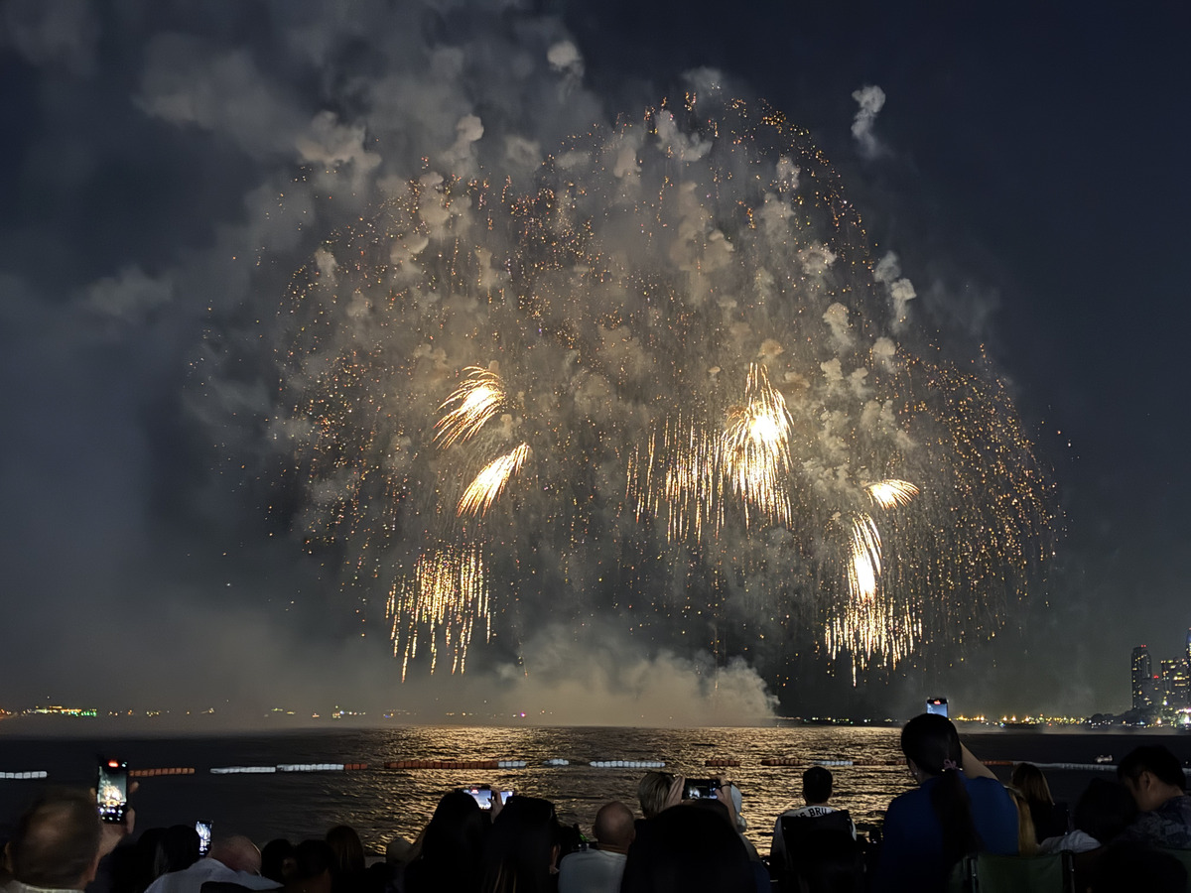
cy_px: 446
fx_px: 1789
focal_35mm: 52
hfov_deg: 36.8
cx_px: 596
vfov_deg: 28.0
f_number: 1.6
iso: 640
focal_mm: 5.96
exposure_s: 1/9
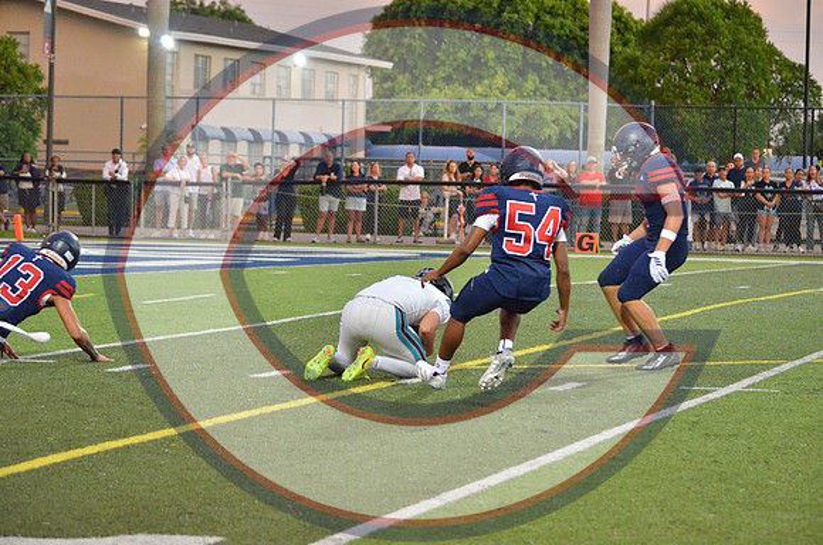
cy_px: 272
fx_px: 2943
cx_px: 412
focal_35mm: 129
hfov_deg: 15.9
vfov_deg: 10.6
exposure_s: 1/500
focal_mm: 86
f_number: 4.5
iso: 4500
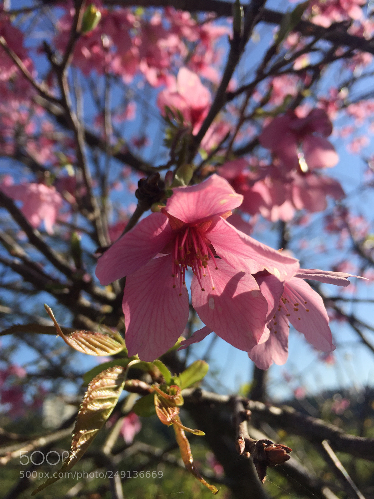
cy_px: 250
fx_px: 418
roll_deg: +5.2
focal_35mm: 29
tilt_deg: +23.5
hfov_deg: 48.2
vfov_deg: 61.7
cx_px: 187
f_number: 2.2
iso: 32
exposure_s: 1/2639
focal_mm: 4.15
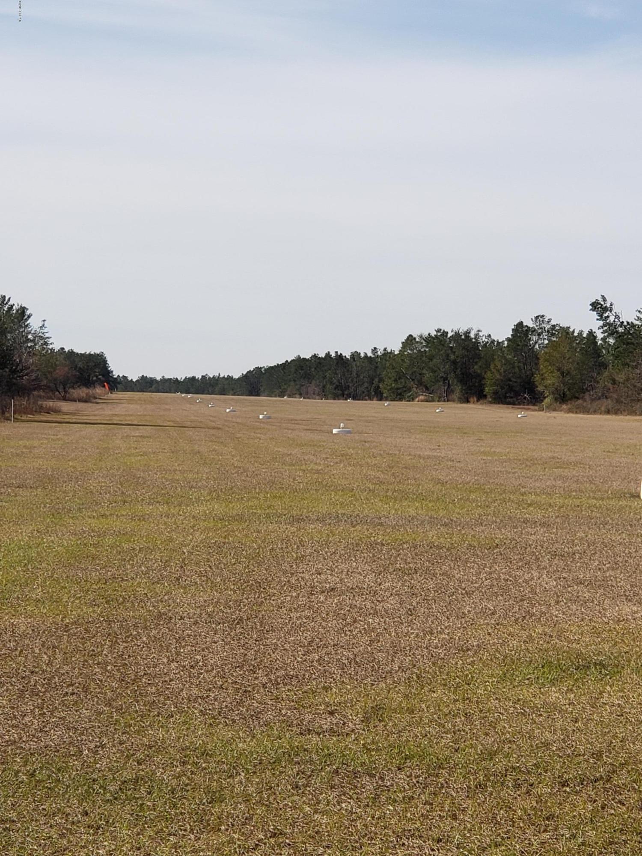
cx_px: 321
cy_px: 428
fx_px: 1286
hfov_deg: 28.0
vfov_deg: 36.8
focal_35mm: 52
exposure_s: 1/947
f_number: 2.4
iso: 32
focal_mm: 6
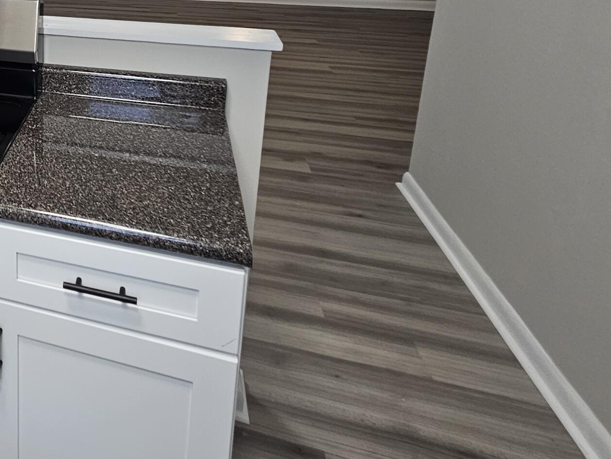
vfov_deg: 40.1
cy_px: 4
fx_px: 547
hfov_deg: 43.3
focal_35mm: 31
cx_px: -80
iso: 125
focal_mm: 2.2
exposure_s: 1/60
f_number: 2.2
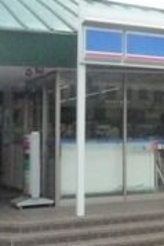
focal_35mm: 86
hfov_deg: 14.5
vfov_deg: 23.6
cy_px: 103
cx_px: 271
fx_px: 586
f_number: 8
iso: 2500
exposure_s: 1/1600
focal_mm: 6.3
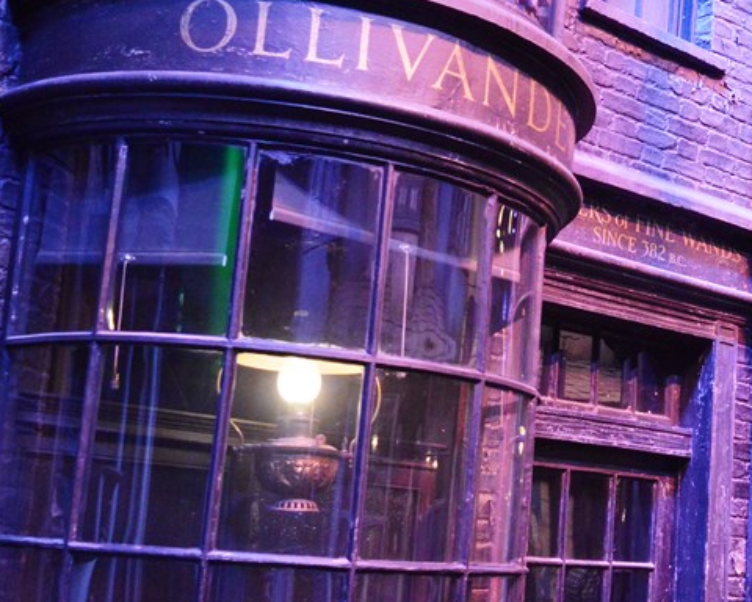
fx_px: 1335
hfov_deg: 30.0
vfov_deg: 25.4
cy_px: 355
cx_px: 685
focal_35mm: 60
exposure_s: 1/60
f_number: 3.8
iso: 2800
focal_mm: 20
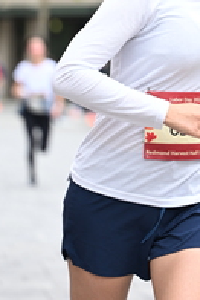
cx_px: 187
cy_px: -2
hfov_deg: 5.2
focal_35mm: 266
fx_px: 2213
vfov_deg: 7.7
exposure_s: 1/1600
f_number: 2.8
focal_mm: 95
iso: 640
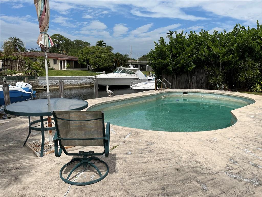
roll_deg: -1.5
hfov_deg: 67.3
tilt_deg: -7.9
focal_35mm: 26
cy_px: 98
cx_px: 131
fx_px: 197
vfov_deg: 53.1
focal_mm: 4.2
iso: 32
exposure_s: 1/7299
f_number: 1.6
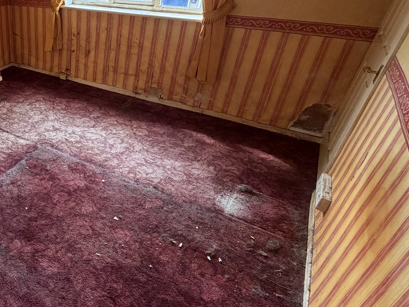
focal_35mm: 27
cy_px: 120
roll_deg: +1.7
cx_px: 27
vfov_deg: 51.0
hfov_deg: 55.0
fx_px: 319
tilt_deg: -26.9
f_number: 2.2
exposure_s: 1/121
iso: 250
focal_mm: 2.22
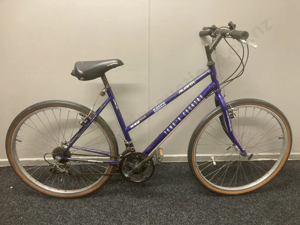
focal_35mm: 28
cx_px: 150
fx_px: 243
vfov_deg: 49.7
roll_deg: -1.9
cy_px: 112
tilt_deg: -23.4
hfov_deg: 63.4
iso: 200
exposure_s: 1/50
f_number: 1.8
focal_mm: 3.99
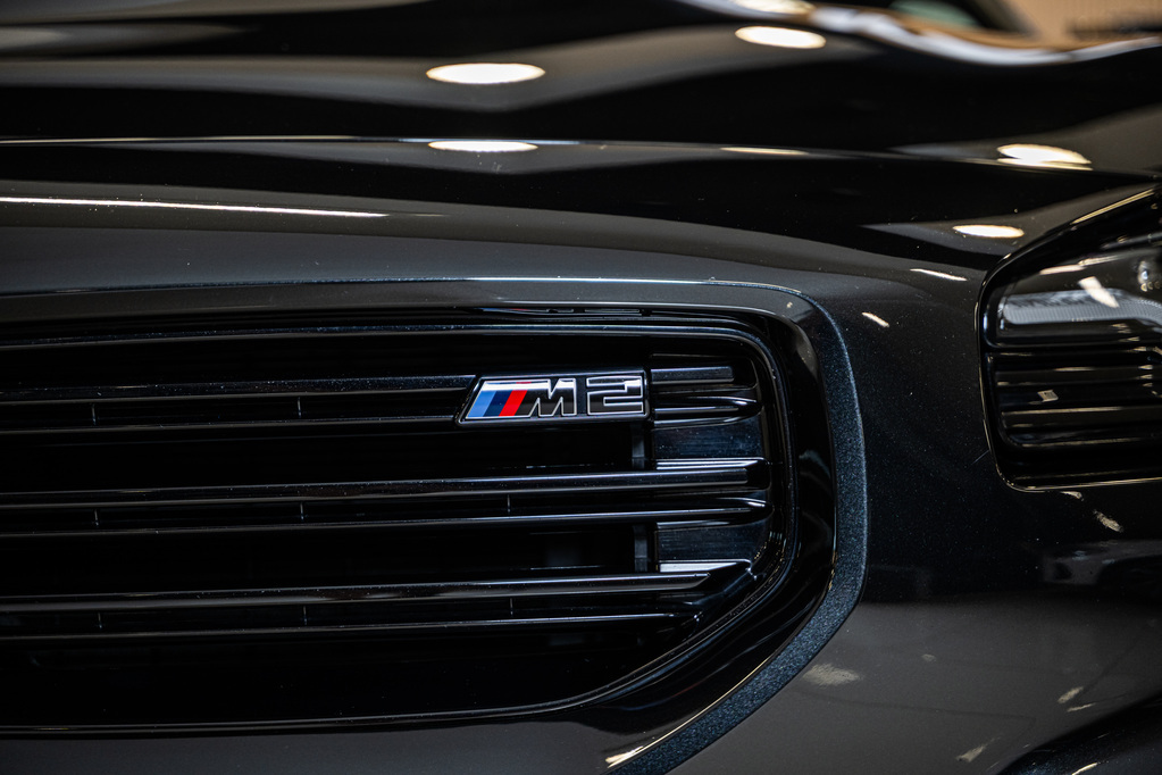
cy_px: 388
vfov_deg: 18.2
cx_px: 581
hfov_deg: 27.0
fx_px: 2421
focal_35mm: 75
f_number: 2.8
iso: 500
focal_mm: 75
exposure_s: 1/160
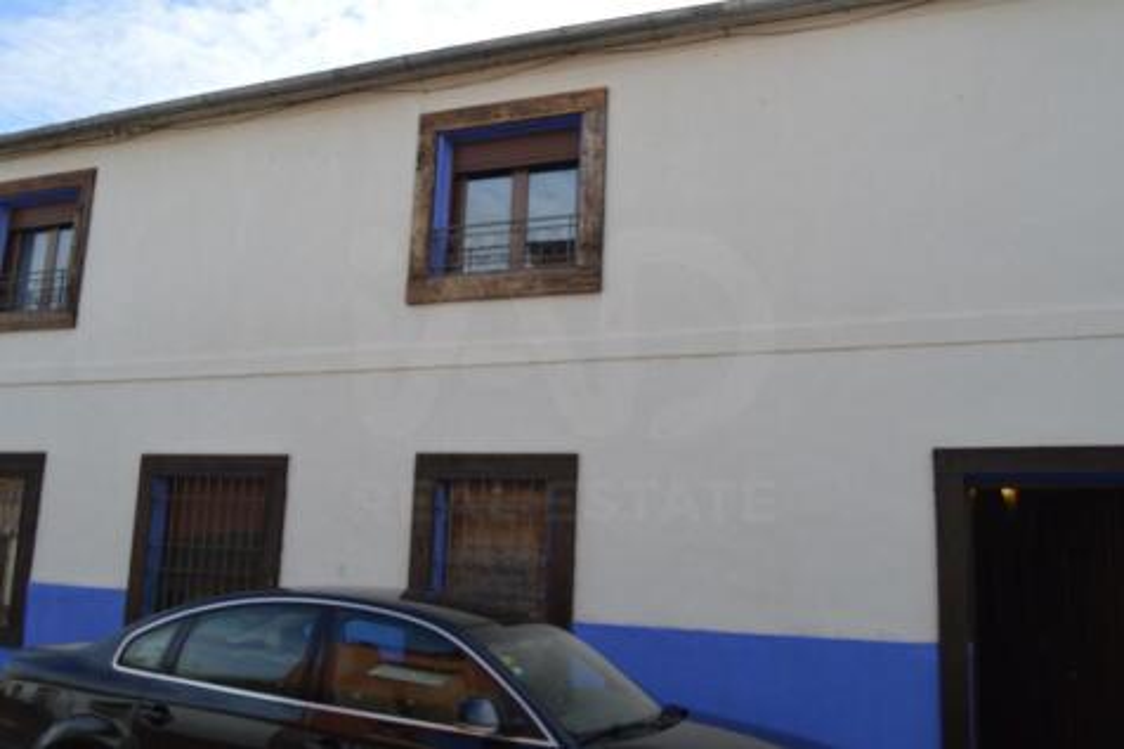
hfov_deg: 67.4
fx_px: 843
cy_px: 374
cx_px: 562
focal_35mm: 27
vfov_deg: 47.9
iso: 100
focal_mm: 18
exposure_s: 1/200
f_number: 7.1
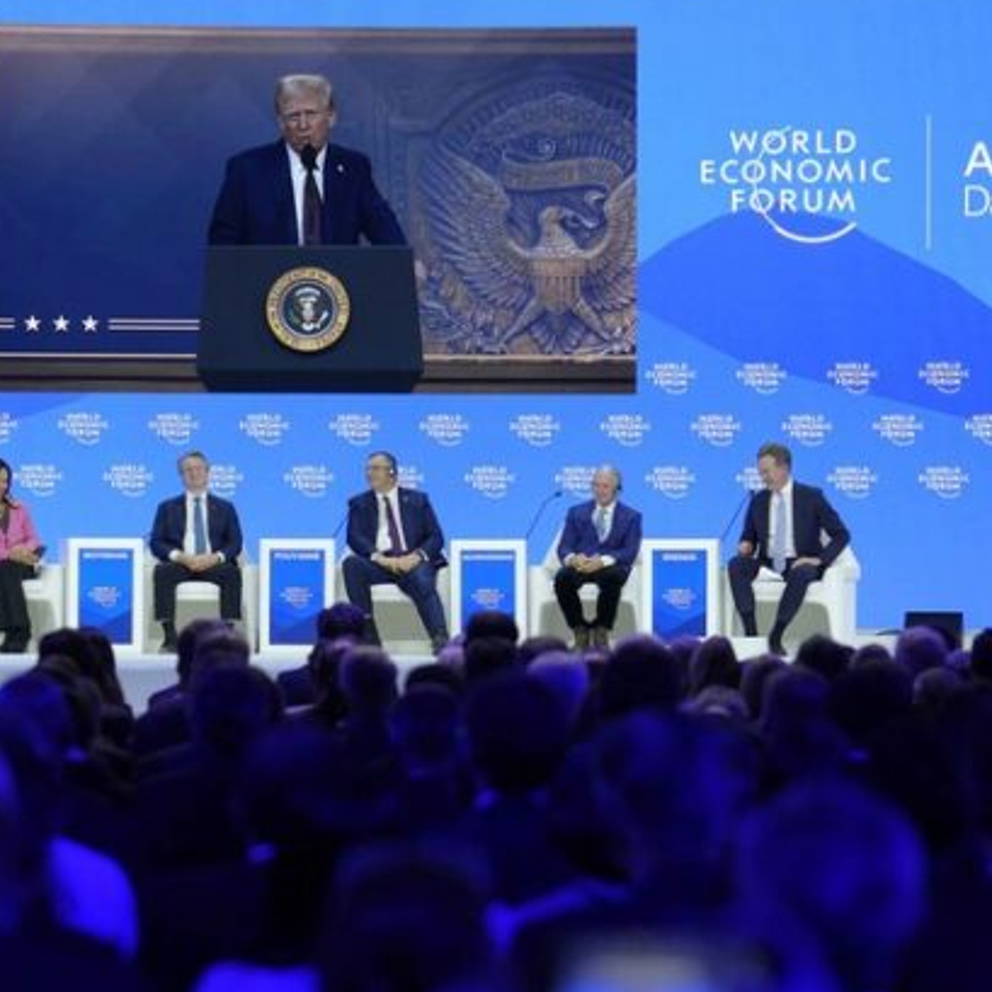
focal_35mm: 133
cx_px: 293
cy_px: 612
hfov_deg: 13.1
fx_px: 4312
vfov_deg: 13.1
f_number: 1.4
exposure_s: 1/160
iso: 100
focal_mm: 50
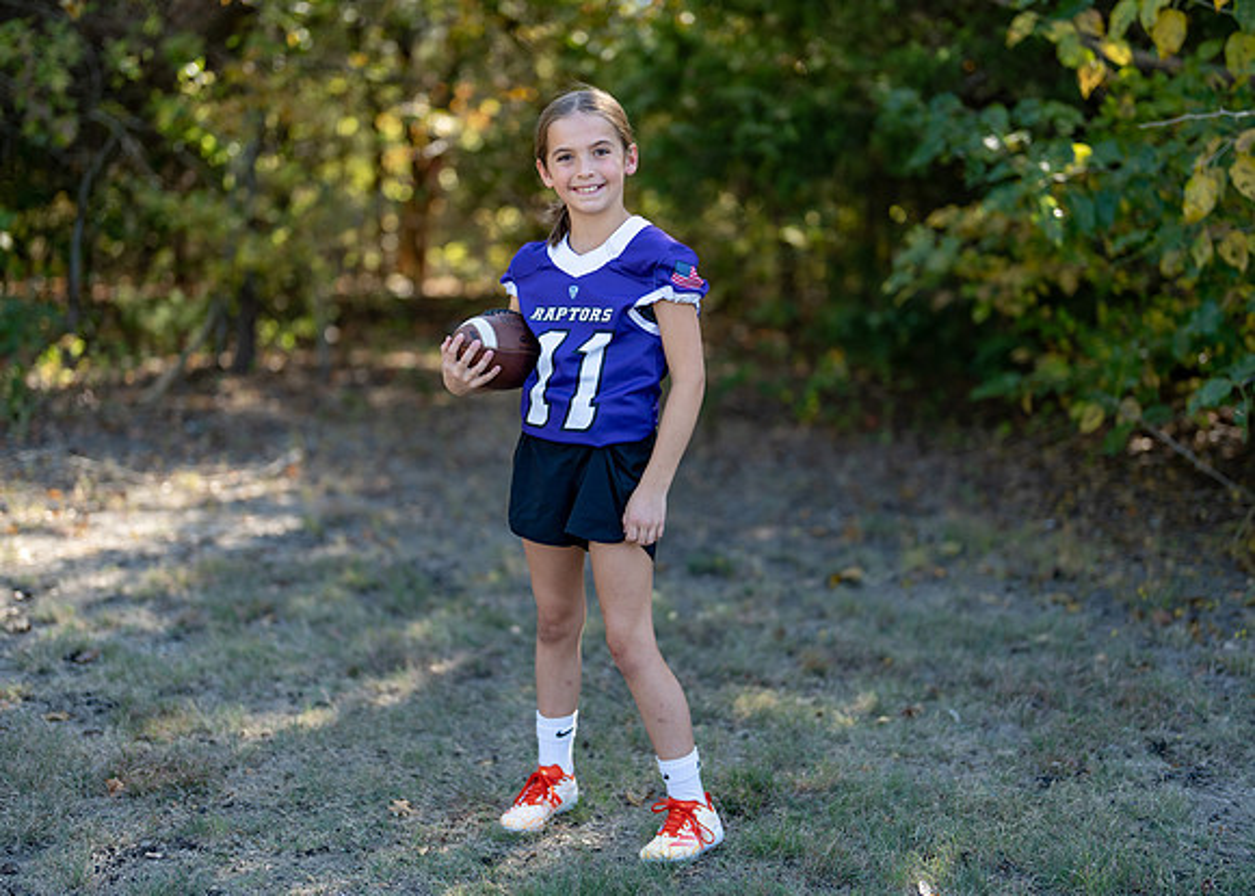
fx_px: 1867
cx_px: 628
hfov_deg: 37.2
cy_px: 448
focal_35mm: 52
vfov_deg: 27.0
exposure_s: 1/1250
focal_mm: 50
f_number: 1.2
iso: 100
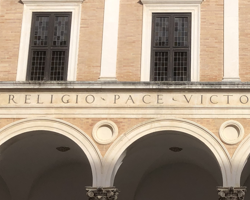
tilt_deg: +16.8
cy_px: 121
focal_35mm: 81
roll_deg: +0.8
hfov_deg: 23.0
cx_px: 226
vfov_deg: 18.9
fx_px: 599
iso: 20
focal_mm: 4
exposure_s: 1/1453
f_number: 1.8
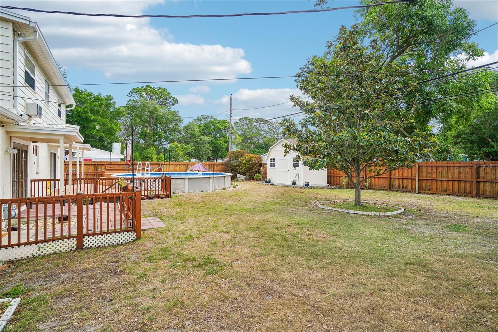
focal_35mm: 16
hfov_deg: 95.0
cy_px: 166
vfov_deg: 72.0
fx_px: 228
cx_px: 249
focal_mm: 11
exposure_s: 1/90
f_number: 8
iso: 100
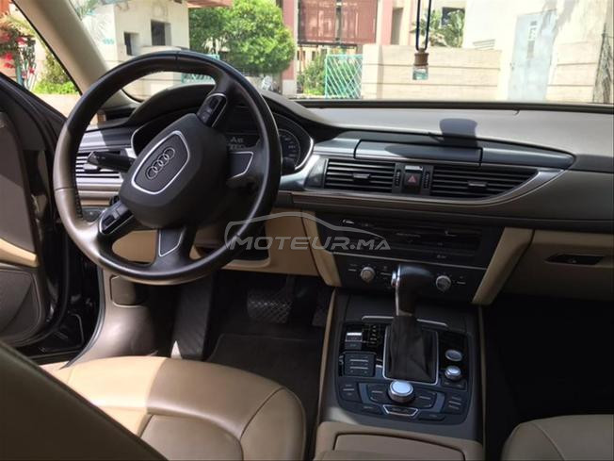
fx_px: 514
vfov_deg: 48.2
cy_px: 230
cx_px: 307
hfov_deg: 61.7
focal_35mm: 29
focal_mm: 4.15
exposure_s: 1/316
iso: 25
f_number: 2.2
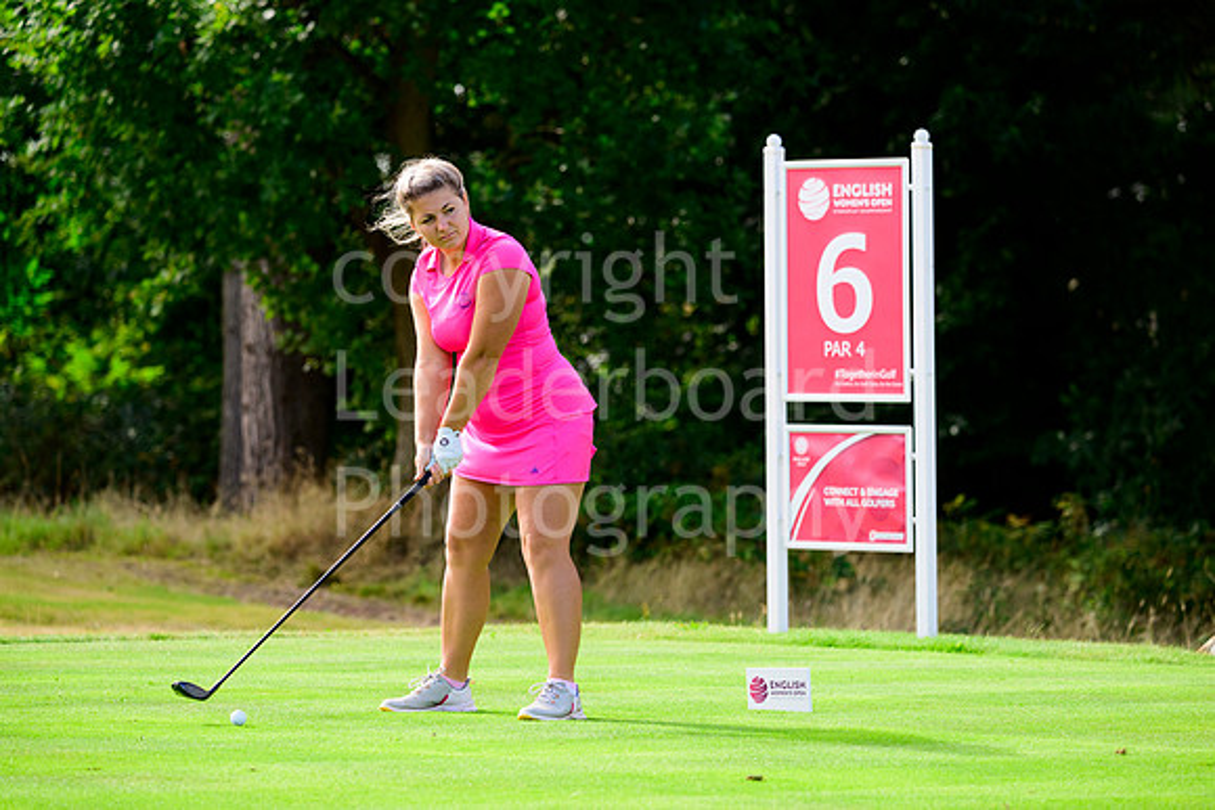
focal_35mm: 185
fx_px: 6245
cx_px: 608
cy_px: 405
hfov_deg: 11.1
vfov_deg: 7.4
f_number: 5.6
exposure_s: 1/1250
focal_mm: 185
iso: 1000
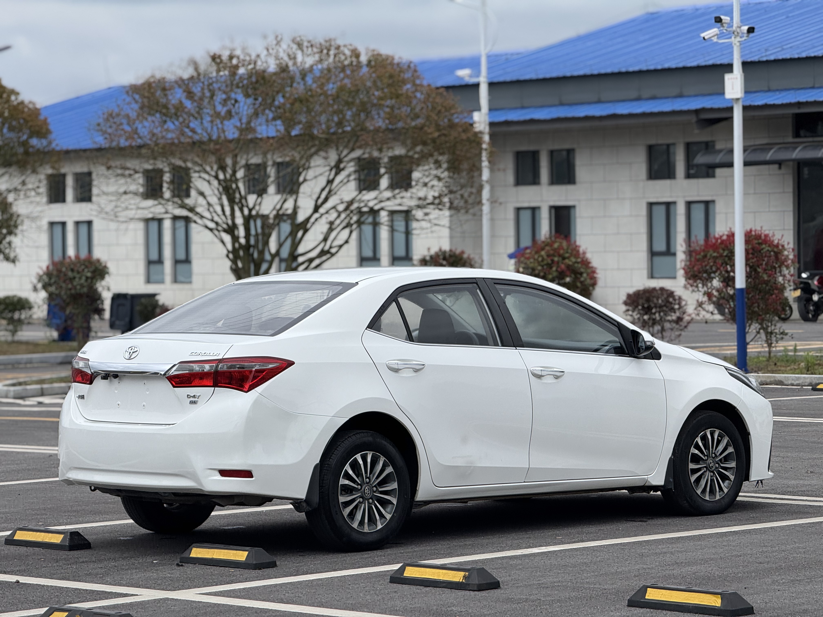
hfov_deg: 16.4
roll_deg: +0.7
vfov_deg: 12.3
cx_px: 412
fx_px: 2853
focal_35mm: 120
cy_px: 308
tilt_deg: -1.0
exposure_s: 1/820
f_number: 2.8
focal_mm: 15.66
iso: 50
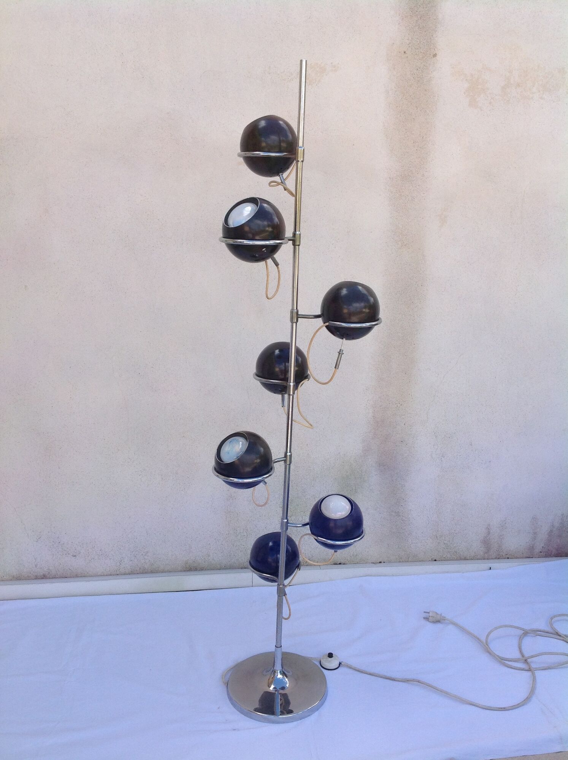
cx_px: 284
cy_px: 380
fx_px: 768
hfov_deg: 40.6
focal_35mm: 35
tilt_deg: -14.9
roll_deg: -2.0
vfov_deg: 52.7
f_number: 2.4
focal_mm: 4.28
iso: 50
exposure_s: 1/775
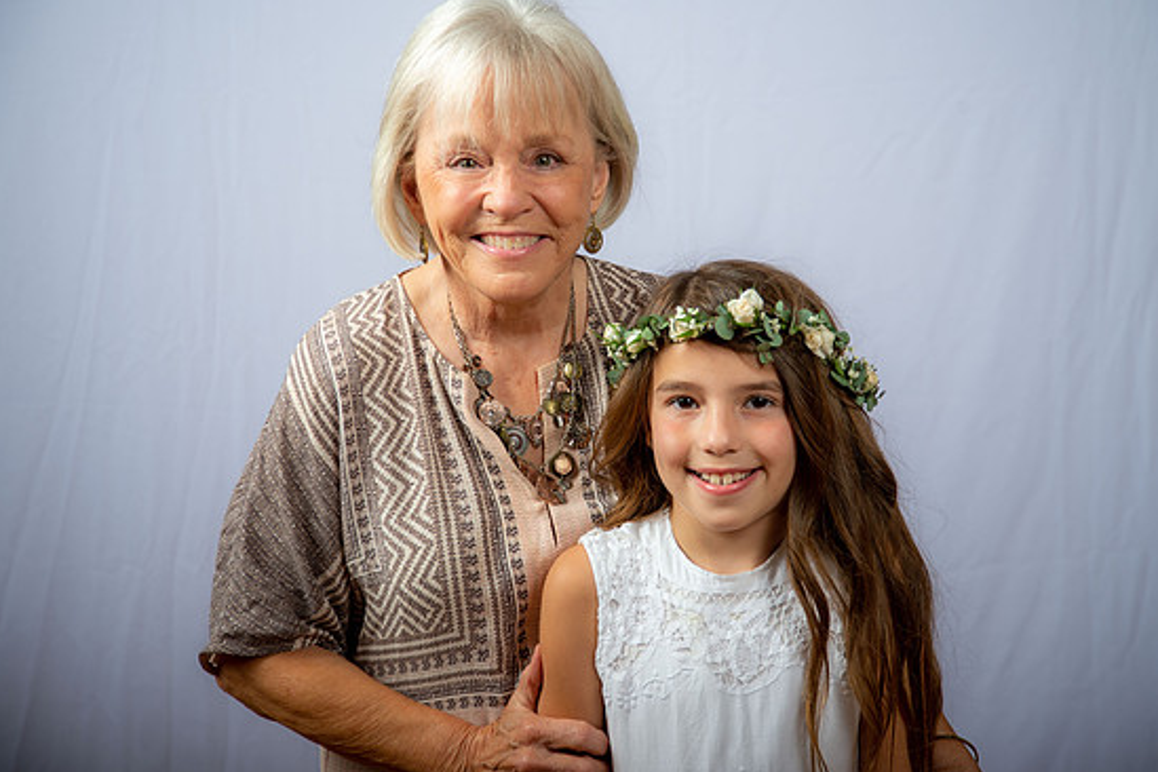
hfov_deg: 26.7
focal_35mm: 76
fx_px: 2444
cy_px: 373
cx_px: 586
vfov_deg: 17.9
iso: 250
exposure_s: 1/200
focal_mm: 72
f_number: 5.6
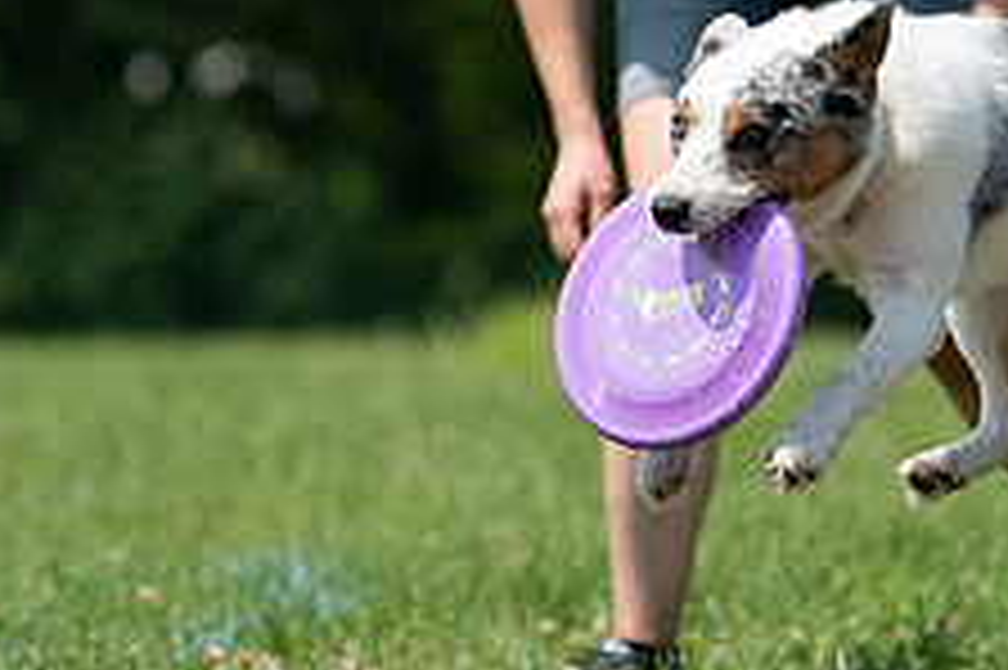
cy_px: -110
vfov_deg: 1.7
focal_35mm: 794
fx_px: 22215
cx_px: 680
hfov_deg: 2.6
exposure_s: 1/4000
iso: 800
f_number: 6.3
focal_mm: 306
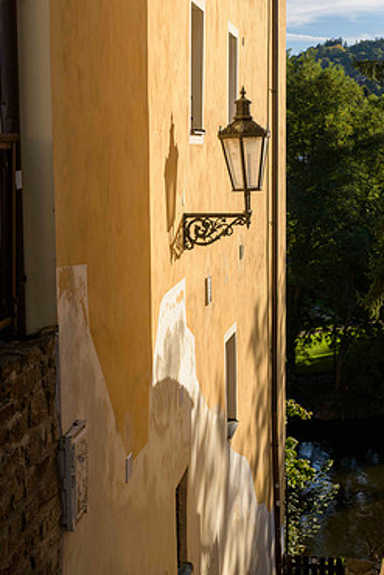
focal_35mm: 73
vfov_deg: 27.7
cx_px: 221
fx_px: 1167
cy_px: 298
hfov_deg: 18.7
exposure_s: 1/800
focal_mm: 60
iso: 64
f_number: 5
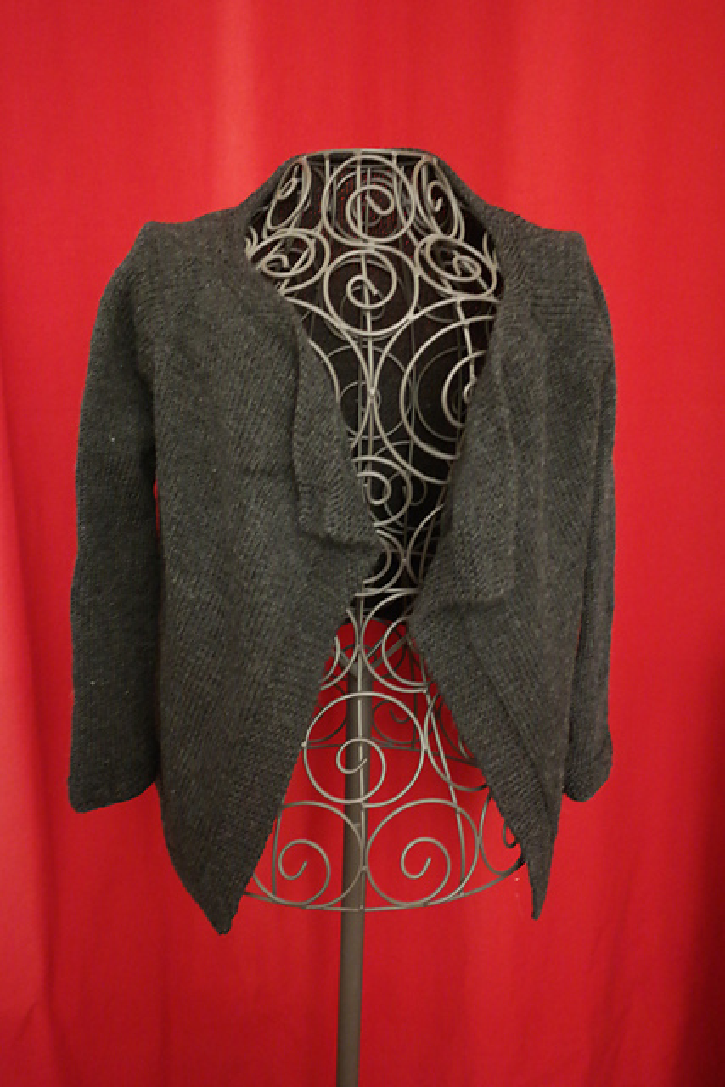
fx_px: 906
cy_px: 544
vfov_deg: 61.9
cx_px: 362
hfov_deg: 43.6
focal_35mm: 30
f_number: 3.5
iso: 3200
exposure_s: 1/15
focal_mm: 20
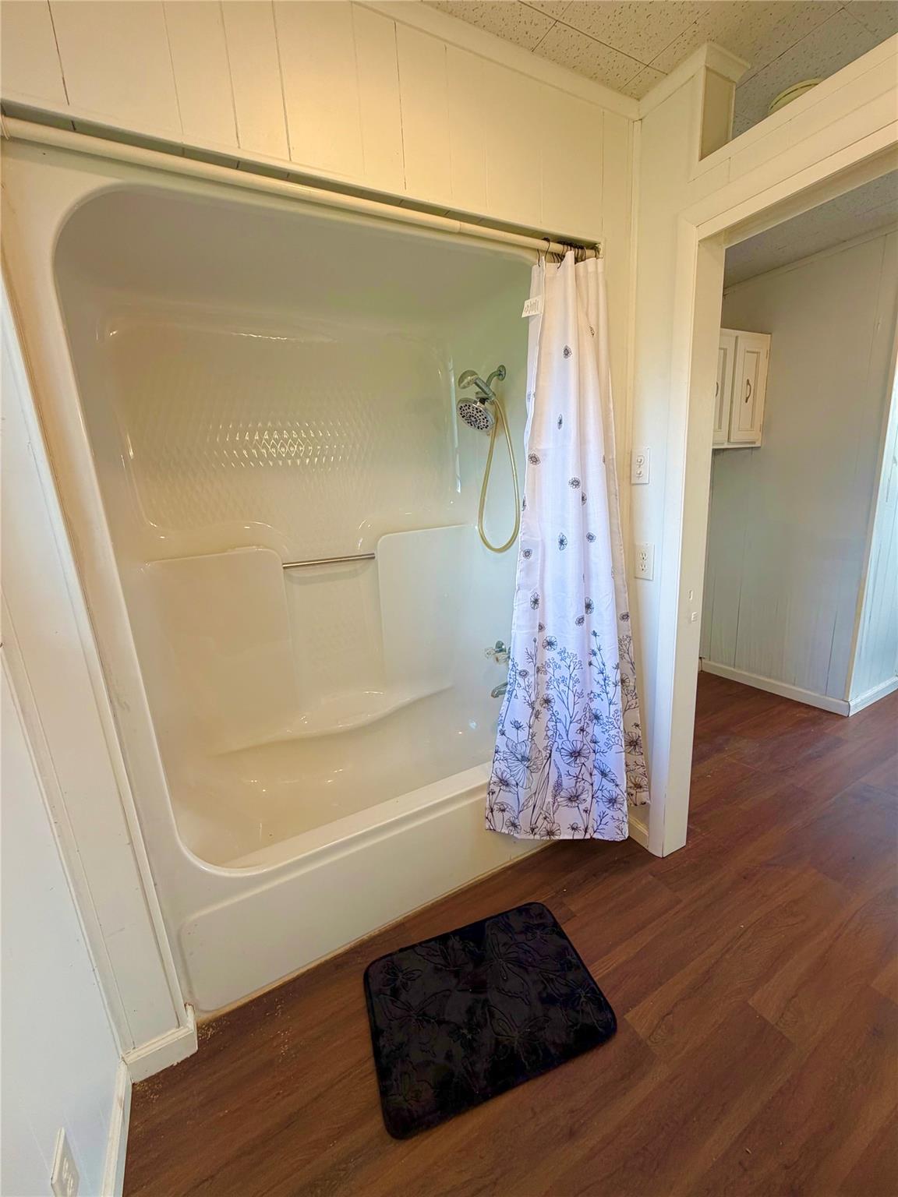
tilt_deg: -12.9
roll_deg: +3.9
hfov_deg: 85.7
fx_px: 484
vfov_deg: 102.1
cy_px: 598
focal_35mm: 14
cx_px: 449
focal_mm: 2.22
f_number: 2.2
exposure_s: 1/120
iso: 160
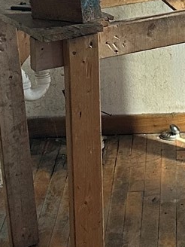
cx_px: 202
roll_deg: +0.8
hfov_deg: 9.8
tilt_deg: -13.6
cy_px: 3
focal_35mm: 150
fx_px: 1069
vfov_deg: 13.0
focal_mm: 6.86
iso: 250
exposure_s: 1/76
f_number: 1.78
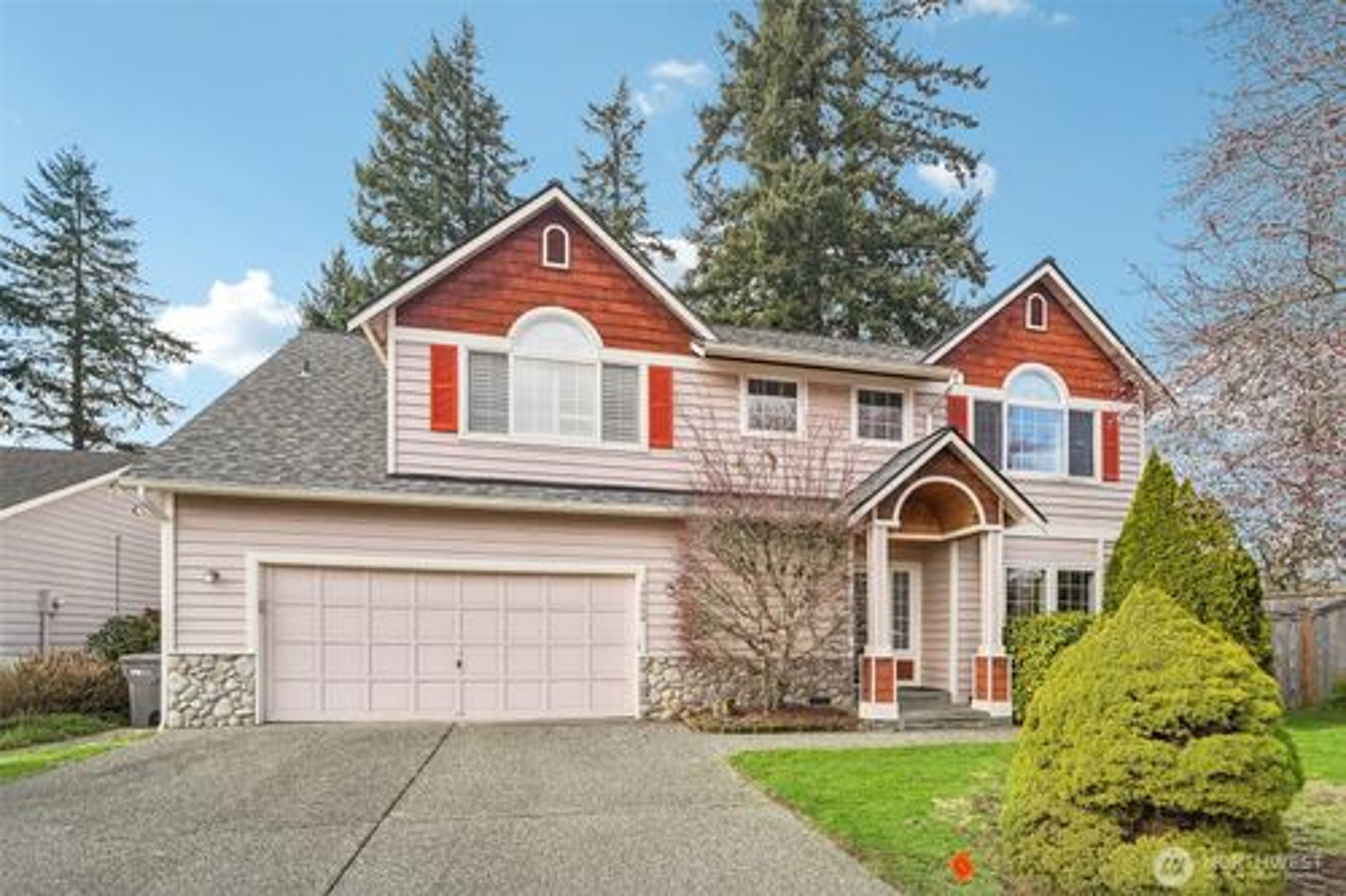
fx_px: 598
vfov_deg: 73.7
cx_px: 673
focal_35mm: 16
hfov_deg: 96.8
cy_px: 448
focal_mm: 16
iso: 1600
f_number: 8
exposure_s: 1/1250
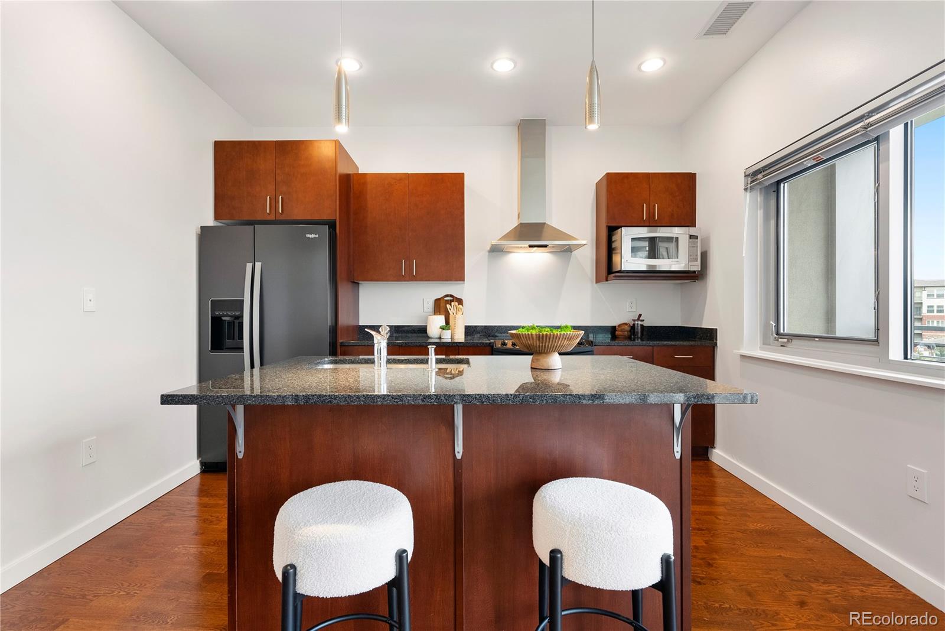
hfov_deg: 93.3
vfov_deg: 70.5
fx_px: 446
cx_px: 472
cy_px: 316
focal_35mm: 17
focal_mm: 17
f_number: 9
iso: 800
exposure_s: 1/6
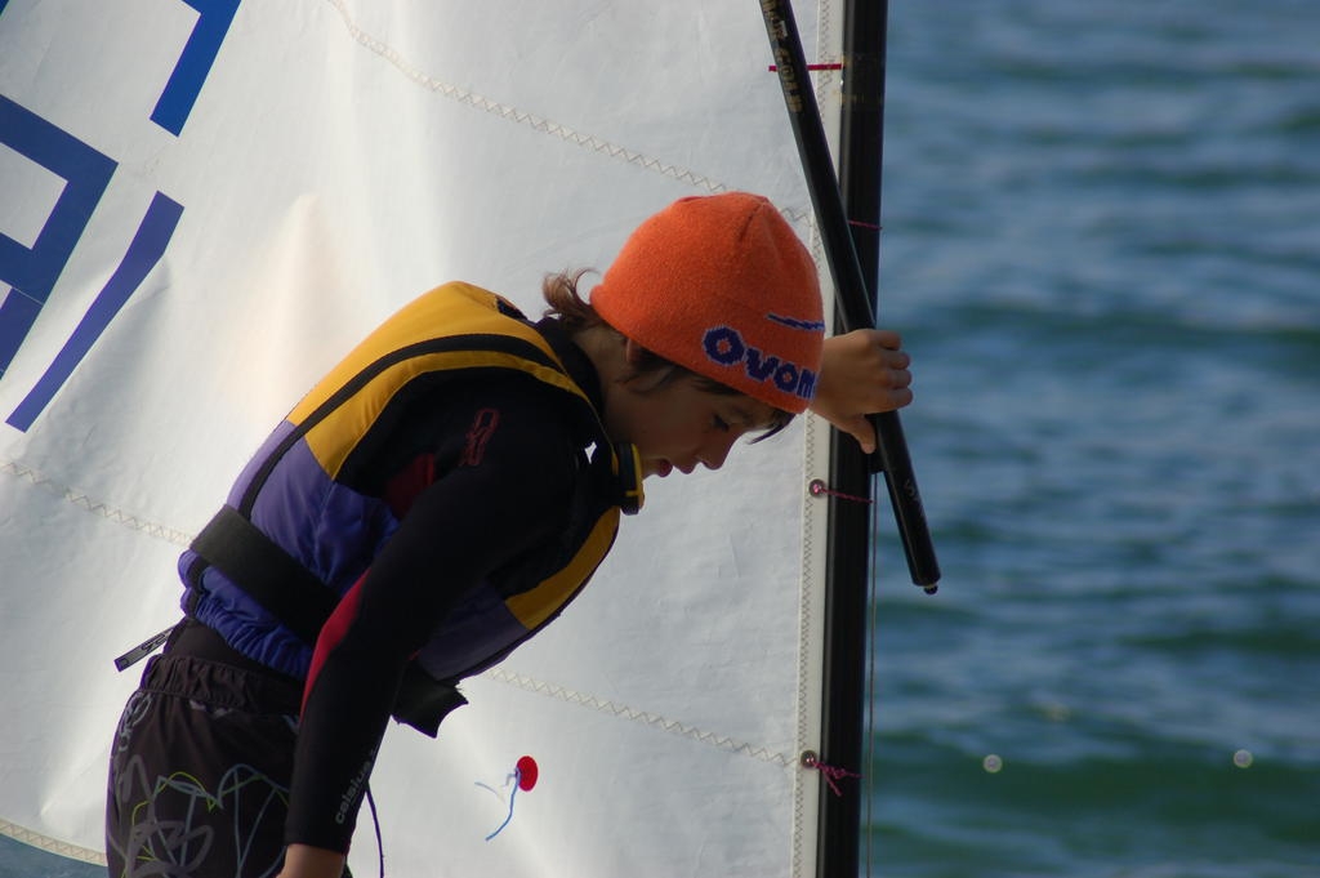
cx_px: 660
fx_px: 16486
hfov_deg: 4.6
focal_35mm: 450
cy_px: 439
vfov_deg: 3.1
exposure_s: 1/500
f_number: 8
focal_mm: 300
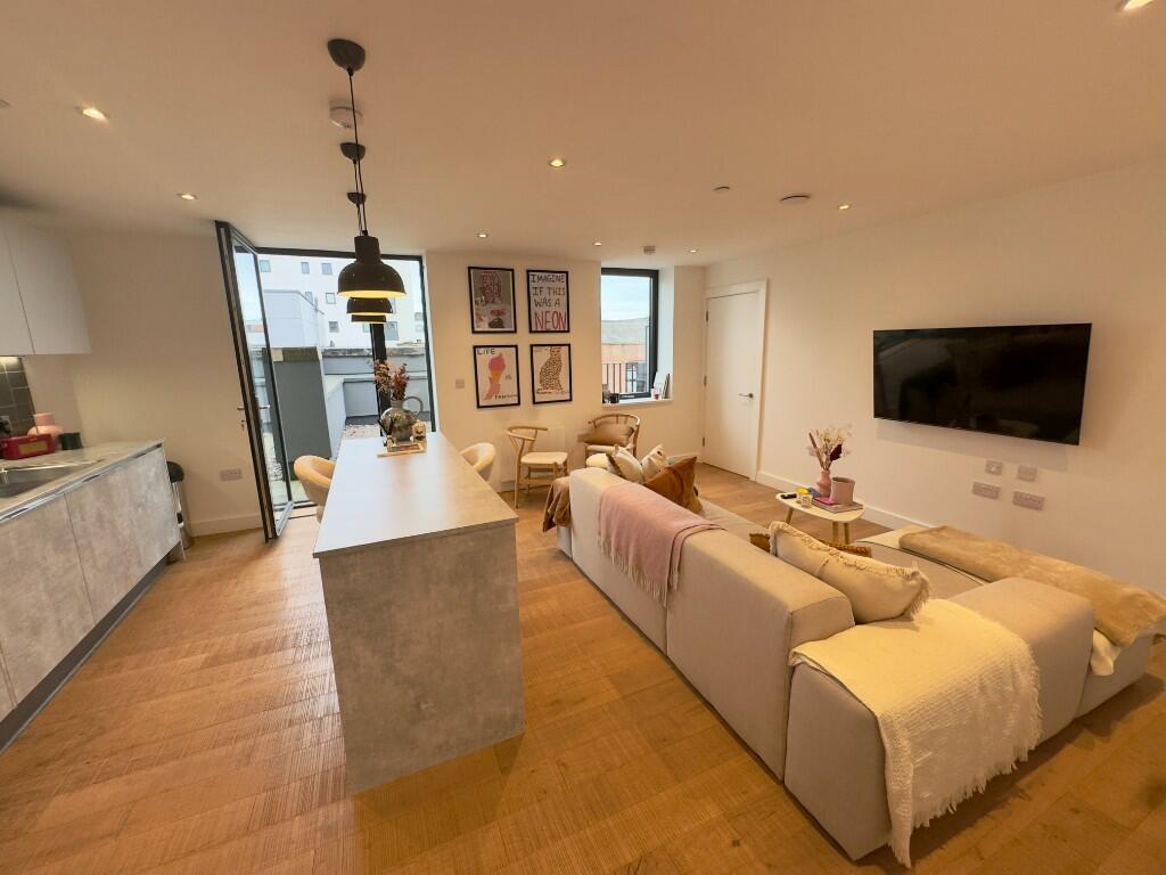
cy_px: 438
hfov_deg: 102.1
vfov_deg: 85.7
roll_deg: +1.5
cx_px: 583
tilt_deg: -11.1
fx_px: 472
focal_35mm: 14
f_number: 2.2
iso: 160
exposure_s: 1/100
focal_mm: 2.22
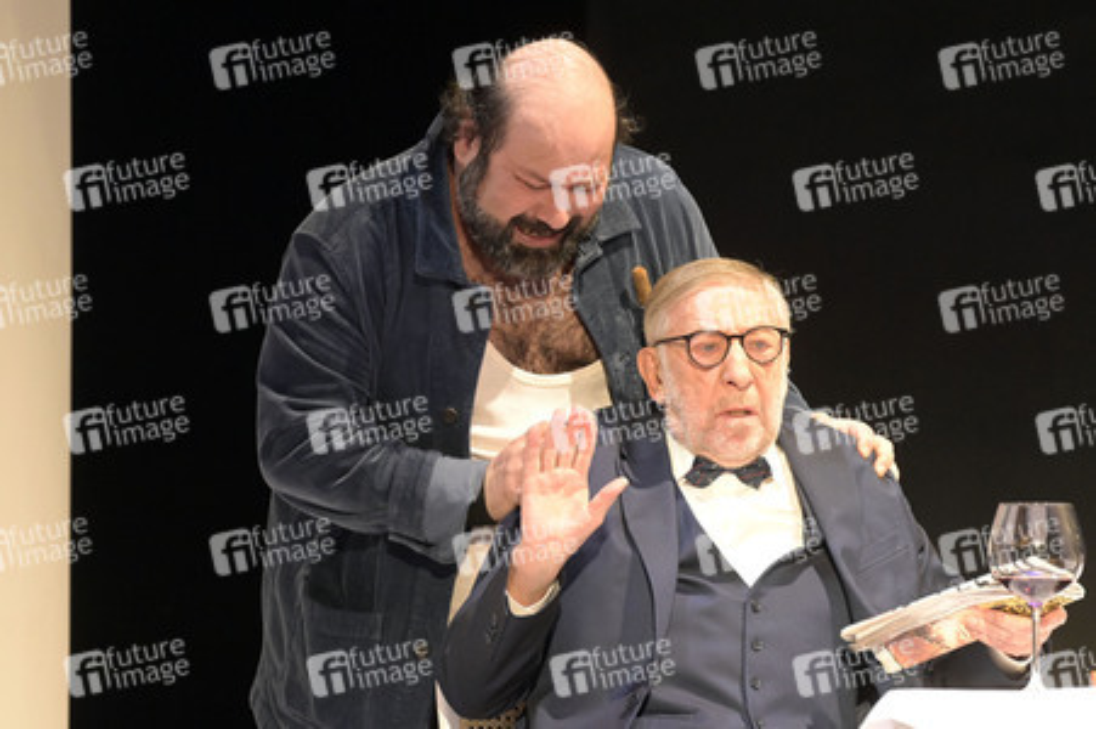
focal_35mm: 320
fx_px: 9735
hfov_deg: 6.4
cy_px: 364
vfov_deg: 4.3
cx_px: 548
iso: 12800
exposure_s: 1/320
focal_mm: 320
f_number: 5.6
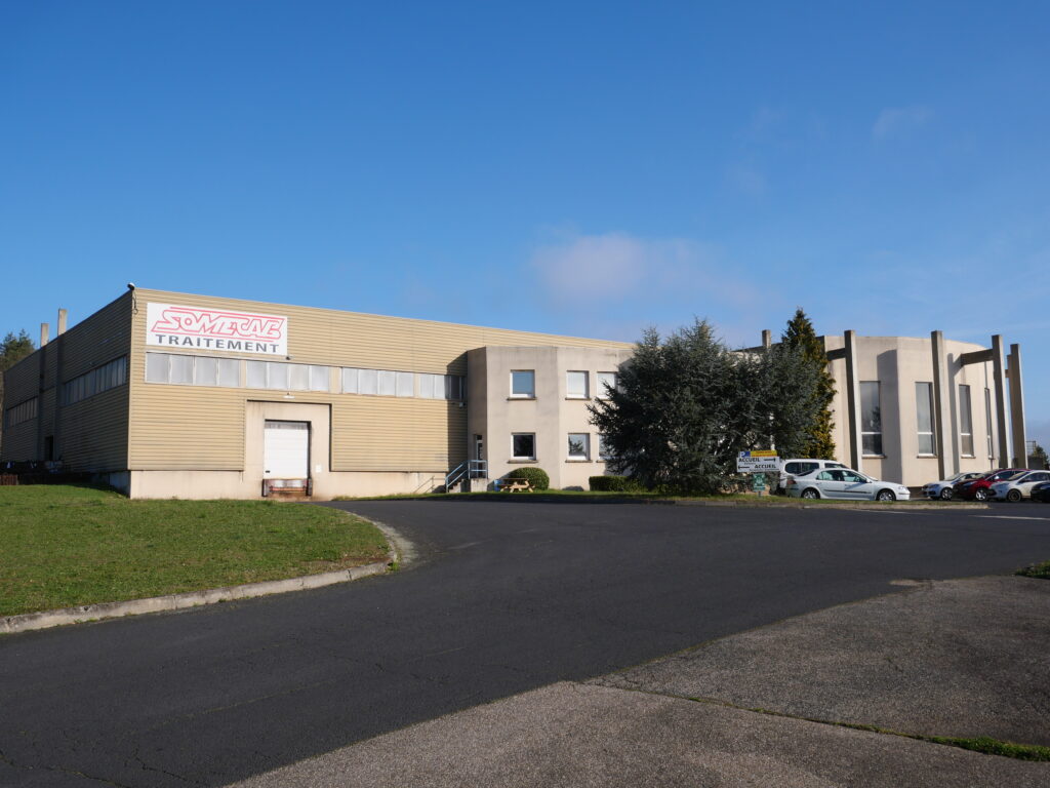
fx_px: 910
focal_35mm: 30
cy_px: 394
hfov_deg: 60.0
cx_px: 525
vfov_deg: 46.8
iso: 200
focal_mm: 15
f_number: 8
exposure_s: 1/500
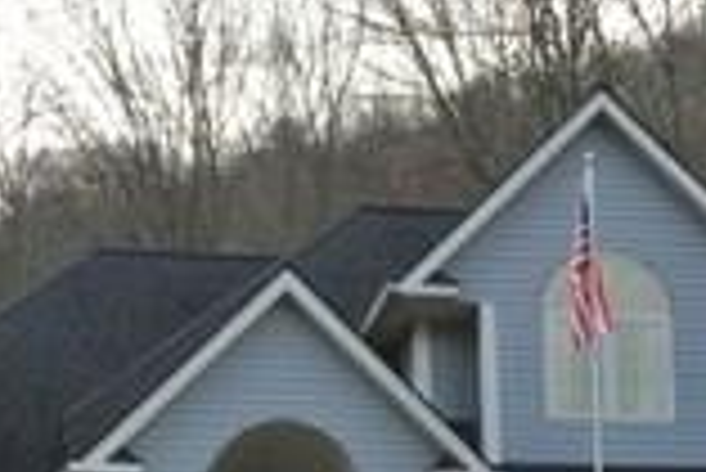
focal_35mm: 147
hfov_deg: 13.9
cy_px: 578
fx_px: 2885
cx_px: 459
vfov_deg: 9.2
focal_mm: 13.6
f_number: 14
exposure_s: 1/60
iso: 200
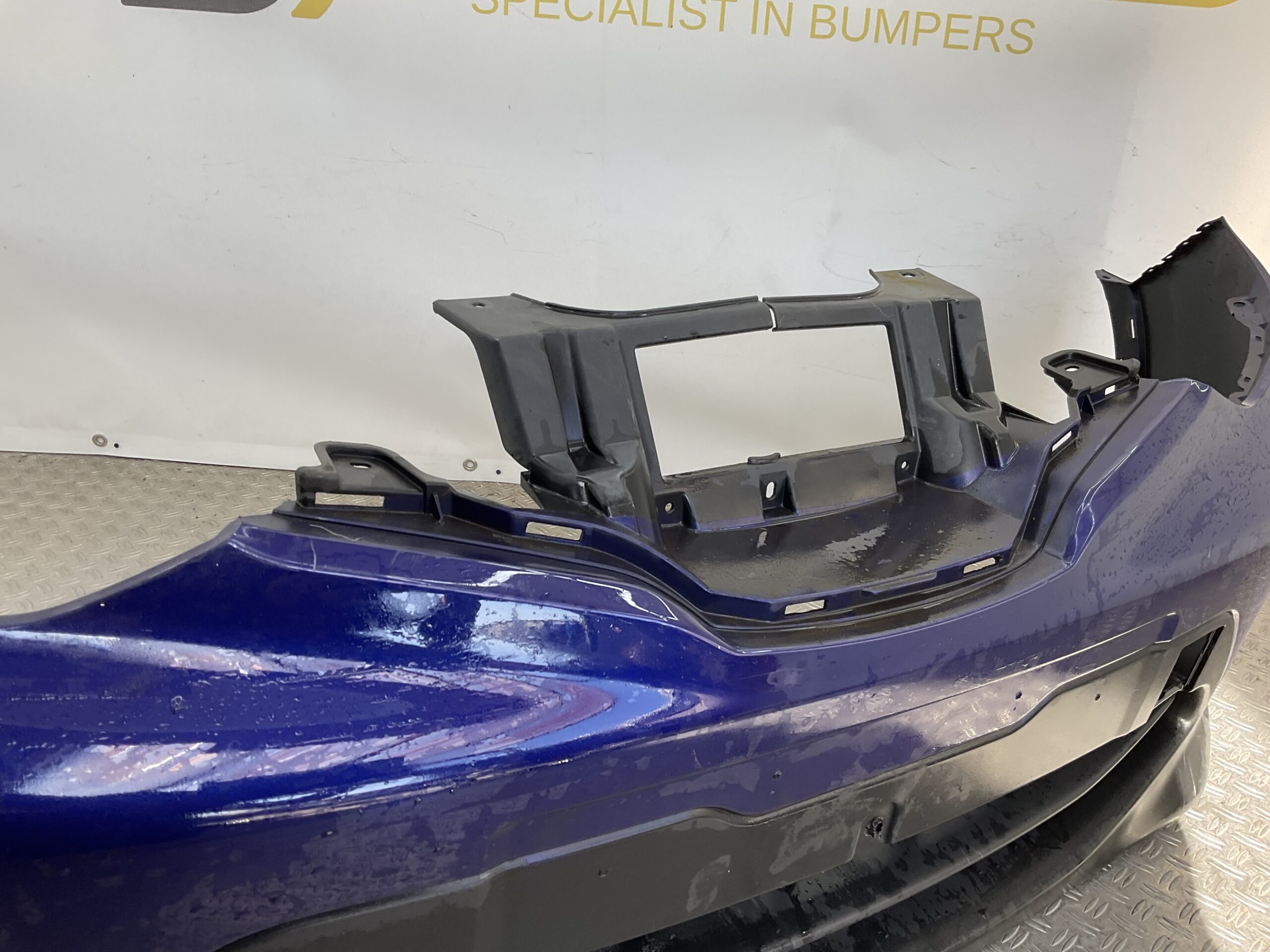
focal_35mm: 29
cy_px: 476
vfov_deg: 48.2
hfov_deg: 61.7
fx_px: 1064
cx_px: 635
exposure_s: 1/116
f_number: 1.8
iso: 16
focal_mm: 3
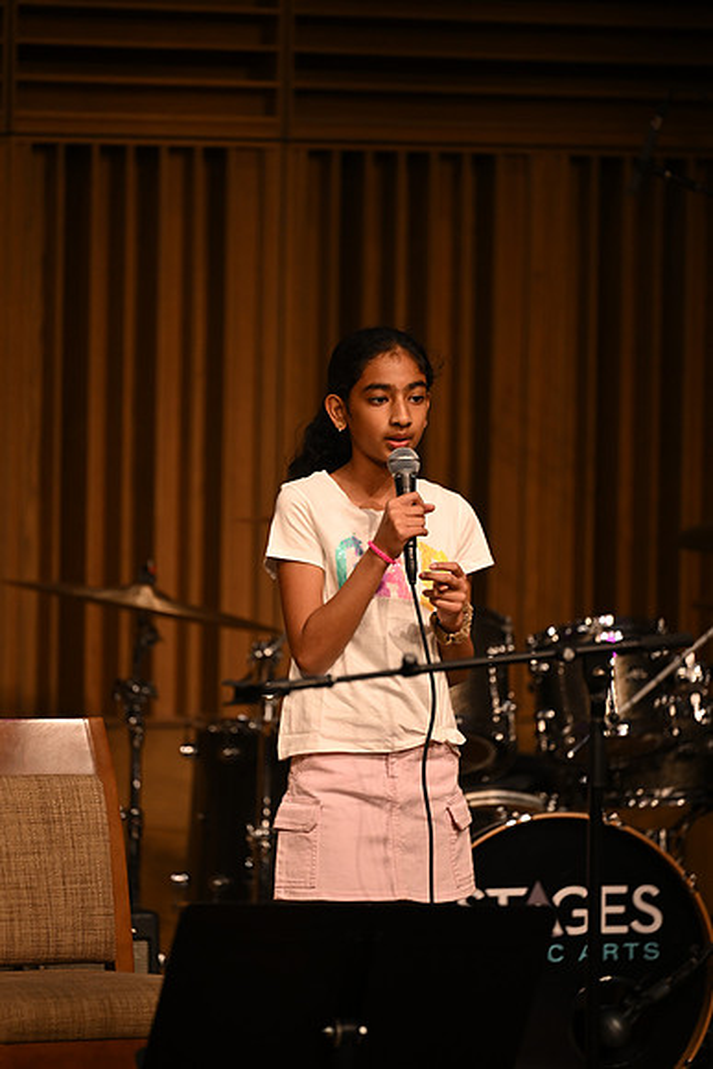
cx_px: 356
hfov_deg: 6.9
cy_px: 534
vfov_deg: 10.3
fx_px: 5938
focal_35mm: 200
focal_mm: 200
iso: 1000
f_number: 2.8
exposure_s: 1/400
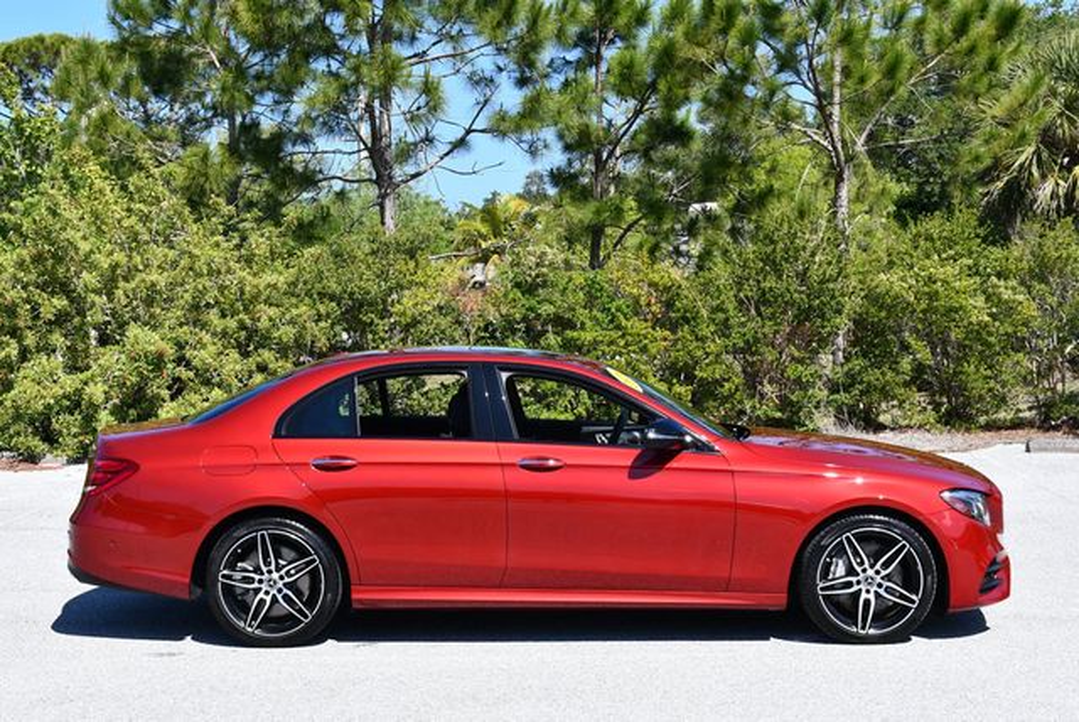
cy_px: 361
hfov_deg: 33.4
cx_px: 540
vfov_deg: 22.7
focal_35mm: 60
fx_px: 1800
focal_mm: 30
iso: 160
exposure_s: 1/250
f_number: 8
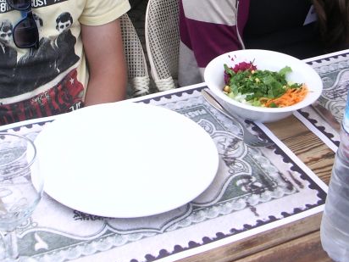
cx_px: 210
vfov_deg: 21.0
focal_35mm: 68
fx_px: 686
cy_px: 10
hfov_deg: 28.5
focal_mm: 5.8
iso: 50
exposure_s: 1/100
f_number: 2.6
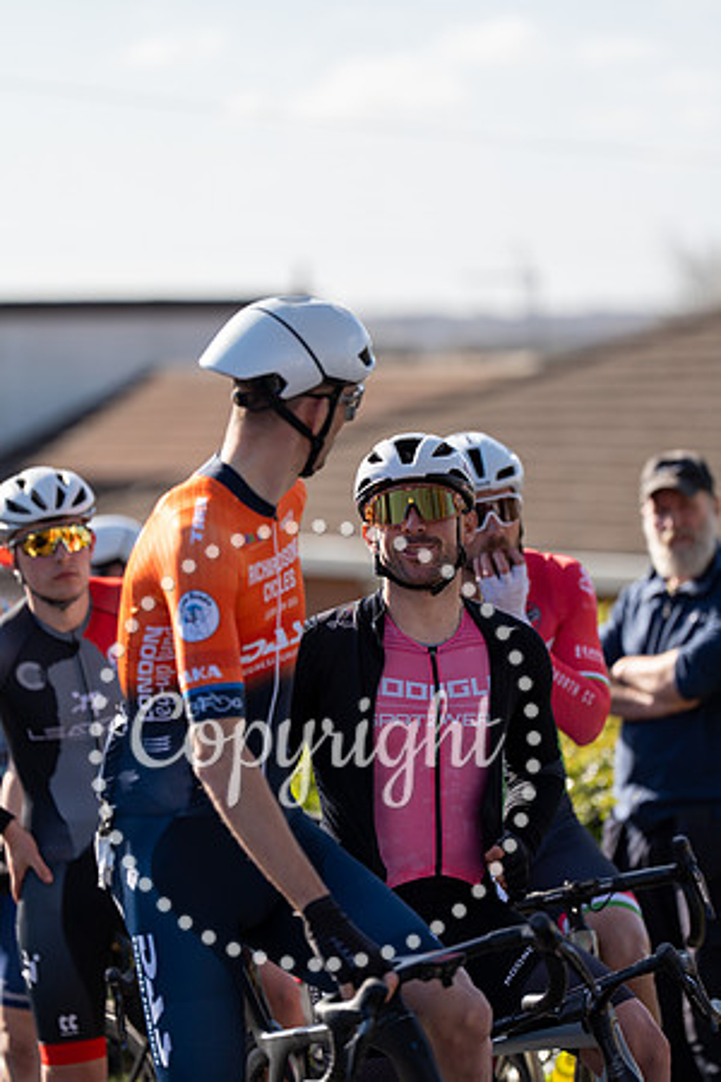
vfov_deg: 10.3
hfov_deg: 6.9
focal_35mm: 200
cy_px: 541
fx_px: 6008
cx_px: 360
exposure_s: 1/1250
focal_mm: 200
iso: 160
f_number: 3.2
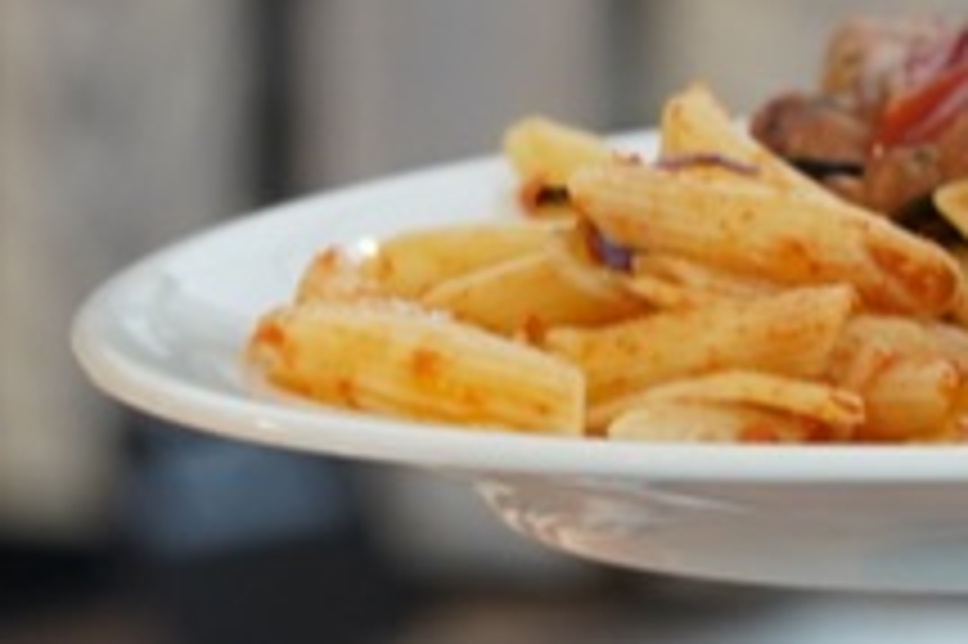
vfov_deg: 1.4
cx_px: -216
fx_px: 27029
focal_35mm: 1006
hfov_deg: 2.1
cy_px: 158
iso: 500
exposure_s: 1/160
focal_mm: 135
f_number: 4
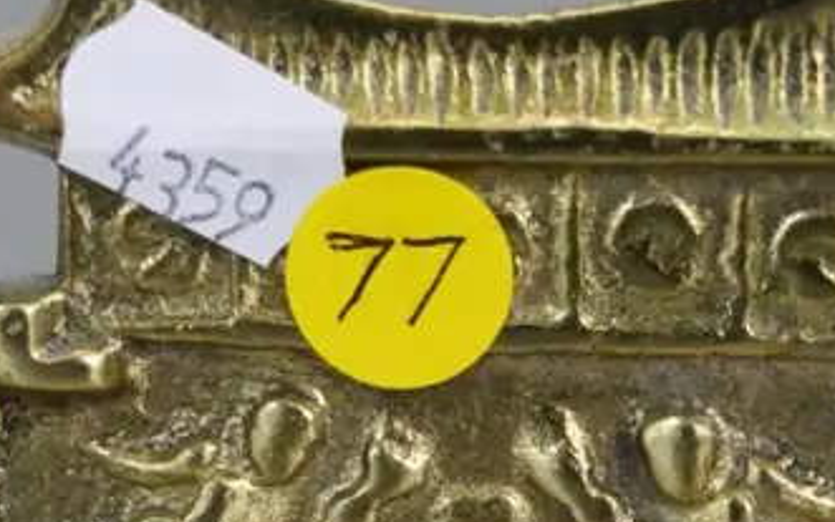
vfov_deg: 10.7
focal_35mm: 118
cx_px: 494
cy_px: 779
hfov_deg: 17.7
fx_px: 2686
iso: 3200
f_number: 4.5
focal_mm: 18
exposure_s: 1/125
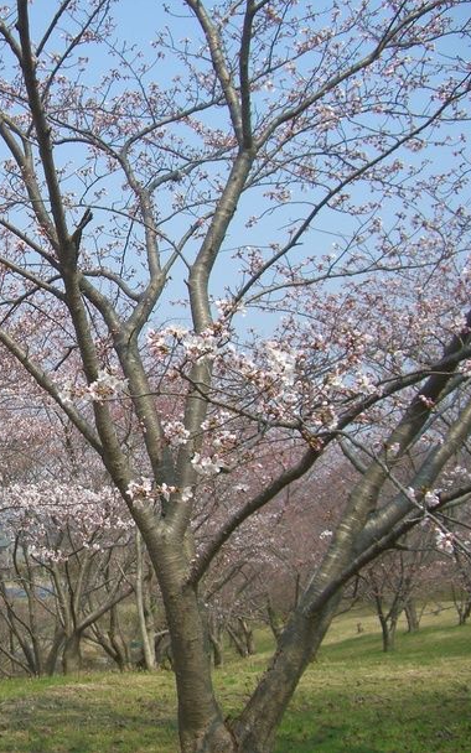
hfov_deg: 23.0
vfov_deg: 37.5
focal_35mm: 54
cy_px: 376
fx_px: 1109
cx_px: -6
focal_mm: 7.9
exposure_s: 1/250
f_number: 5.6
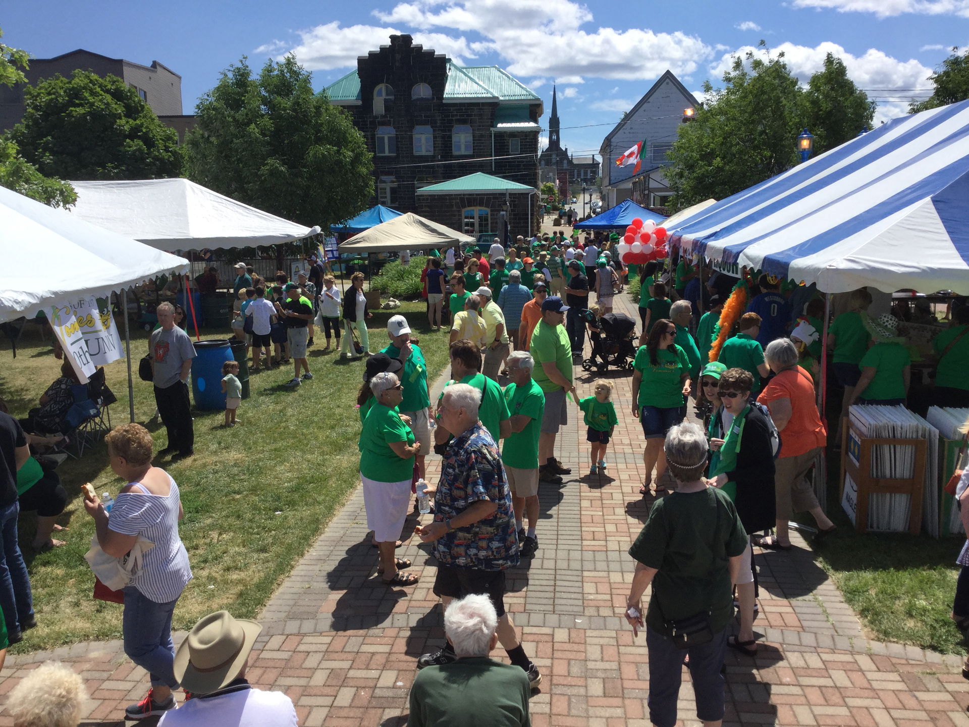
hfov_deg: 58.4
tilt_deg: -10.3
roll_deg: +0.4
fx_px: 868
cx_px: 484
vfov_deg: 45.4
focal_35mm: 31
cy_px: 364
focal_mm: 3.3
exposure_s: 1/1812
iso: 25
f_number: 2.4
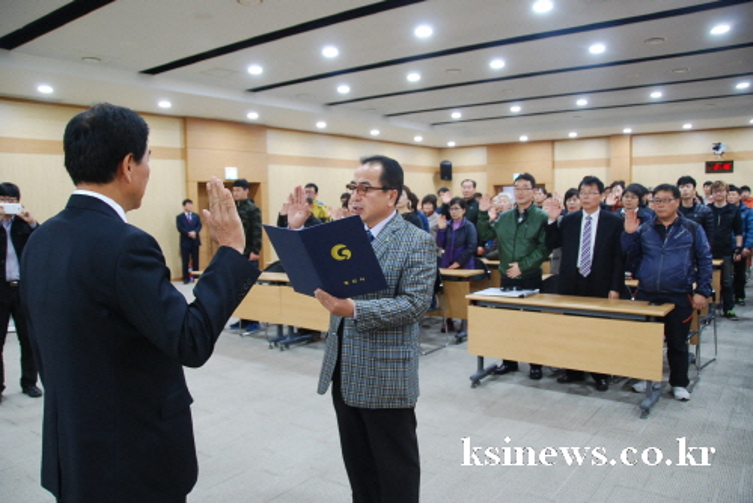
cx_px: 376
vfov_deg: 48.0
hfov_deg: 67.4
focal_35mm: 27
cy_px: 252
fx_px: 565
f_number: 3.5
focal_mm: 18
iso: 800
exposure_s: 1/40
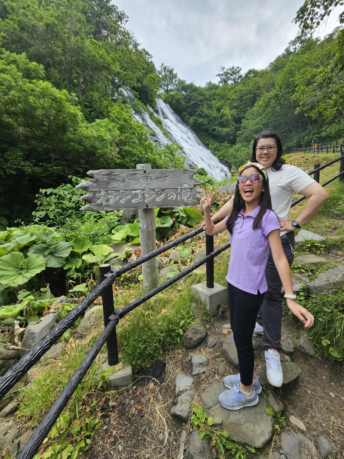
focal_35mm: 13
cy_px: 230
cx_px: 172
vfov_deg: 106.2
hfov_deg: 89.9
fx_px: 172
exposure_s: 1/838
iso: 50
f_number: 2.2
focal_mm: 2.2
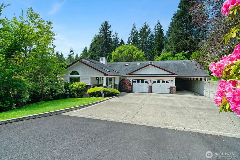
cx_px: 120
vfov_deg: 70.4
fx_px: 113
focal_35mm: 17
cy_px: 80
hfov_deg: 93.3
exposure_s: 1/30
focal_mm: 17
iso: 500
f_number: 14
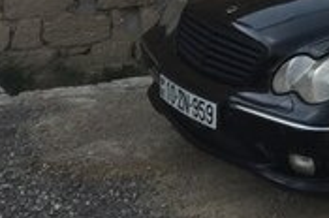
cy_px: -95
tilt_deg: -6.5
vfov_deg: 11.5
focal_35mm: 114
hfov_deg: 15.9
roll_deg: -4.7
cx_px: 545
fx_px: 1040
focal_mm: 4.15
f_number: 2.2
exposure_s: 1/1799
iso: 32
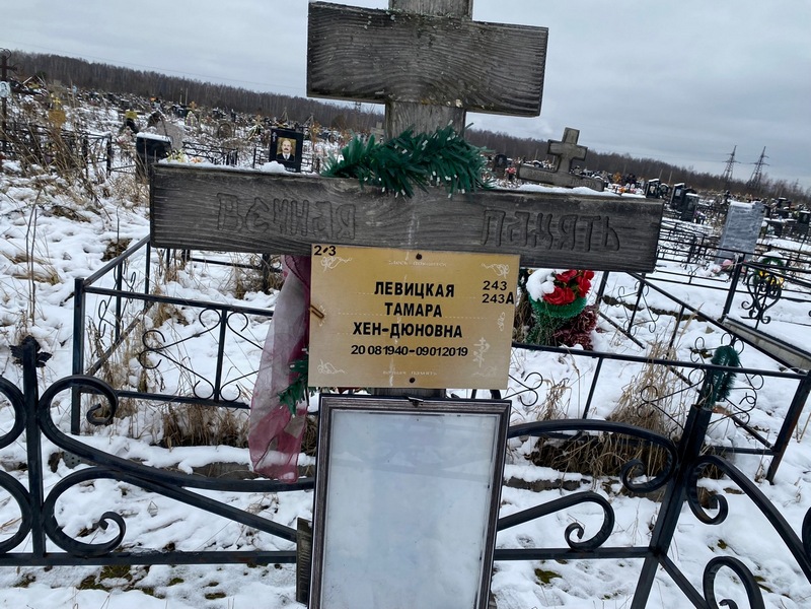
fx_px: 609
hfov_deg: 67.3
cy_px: 304
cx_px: 406
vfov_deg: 53.1
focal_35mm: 26
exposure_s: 1/428
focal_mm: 4.25
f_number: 1.8
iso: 32
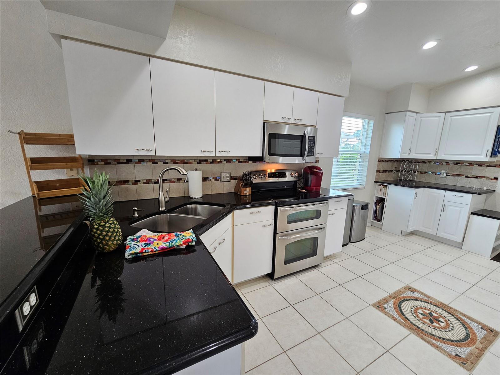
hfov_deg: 106.2
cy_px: 188
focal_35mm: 13
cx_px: 250
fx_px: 188
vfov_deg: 89.9
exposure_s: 1/60
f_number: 2.2
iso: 100
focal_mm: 2.2
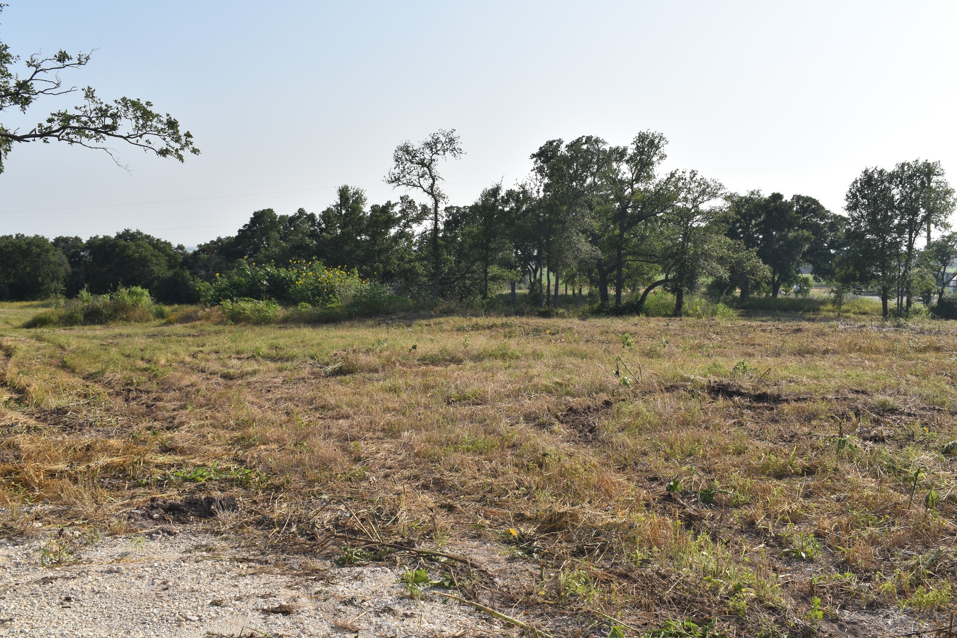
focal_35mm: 36
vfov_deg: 37.3
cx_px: 466
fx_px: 944
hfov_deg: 53.7
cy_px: 318
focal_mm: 23
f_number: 11
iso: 100
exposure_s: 1/200
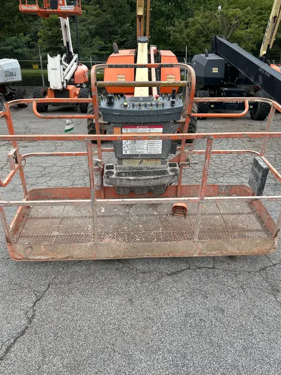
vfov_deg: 63.4
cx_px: 142
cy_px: 191
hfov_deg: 49.8
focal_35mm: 28
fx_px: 303
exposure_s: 1/2404
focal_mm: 5.7
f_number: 1.5
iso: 50
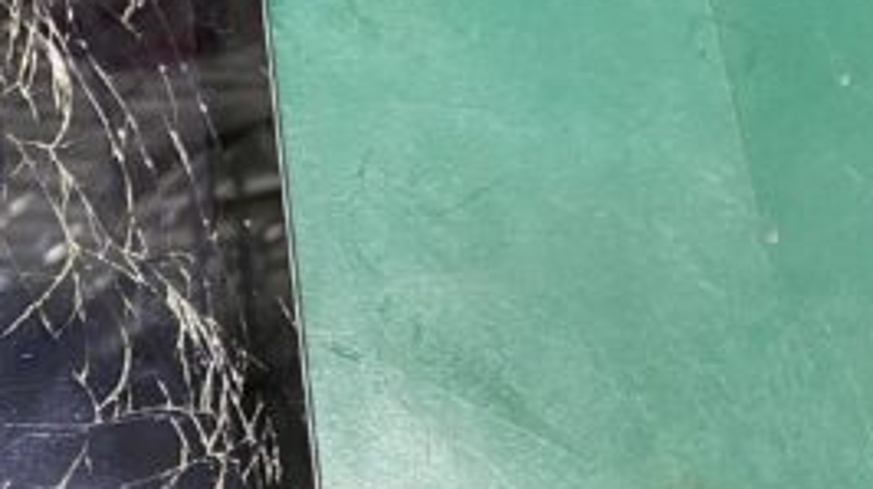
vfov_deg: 12.6
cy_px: 195
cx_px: -450
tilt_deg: -75.7
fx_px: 2220
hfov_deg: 19.3
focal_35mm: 96
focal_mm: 4.25
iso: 125
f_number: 1.8
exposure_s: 1/50
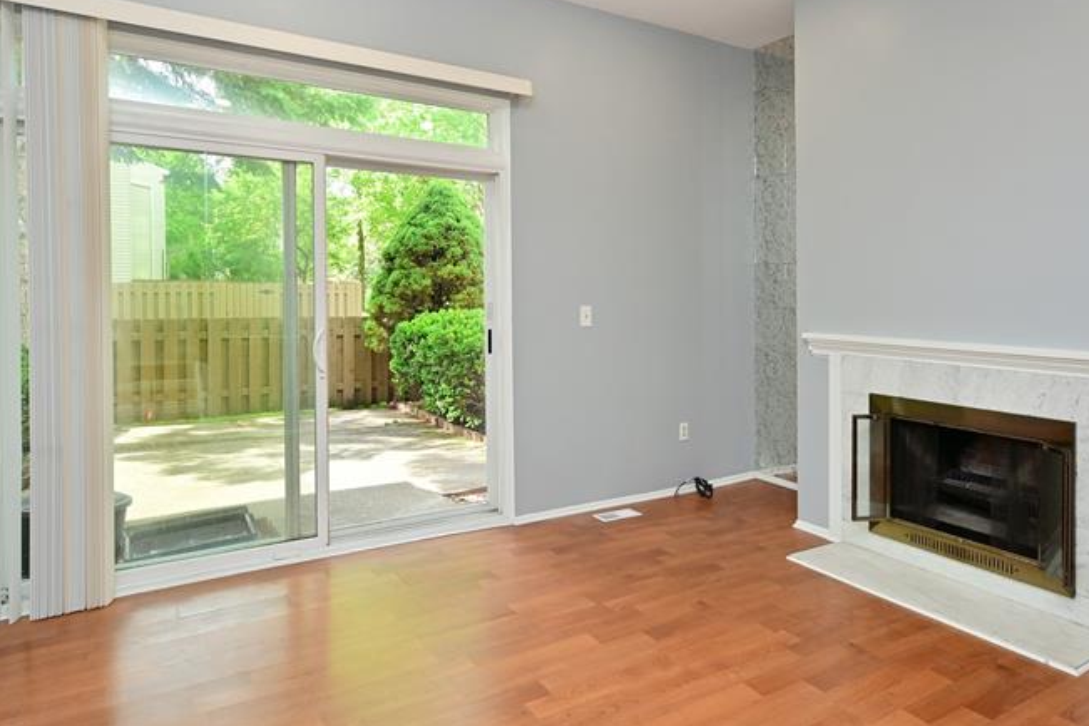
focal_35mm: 22
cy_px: 284
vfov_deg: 56.7
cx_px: 545
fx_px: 665
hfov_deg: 78.6
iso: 720
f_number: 9
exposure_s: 1/60
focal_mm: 14
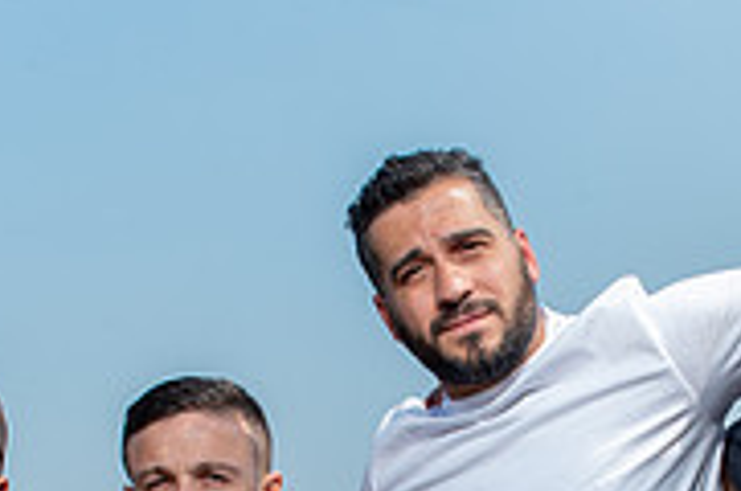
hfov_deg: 26.2
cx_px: 504
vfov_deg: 16.7
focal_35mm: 77
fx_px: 1582
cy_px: 638
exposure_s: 1/160
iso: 200
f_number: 16
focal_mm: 24
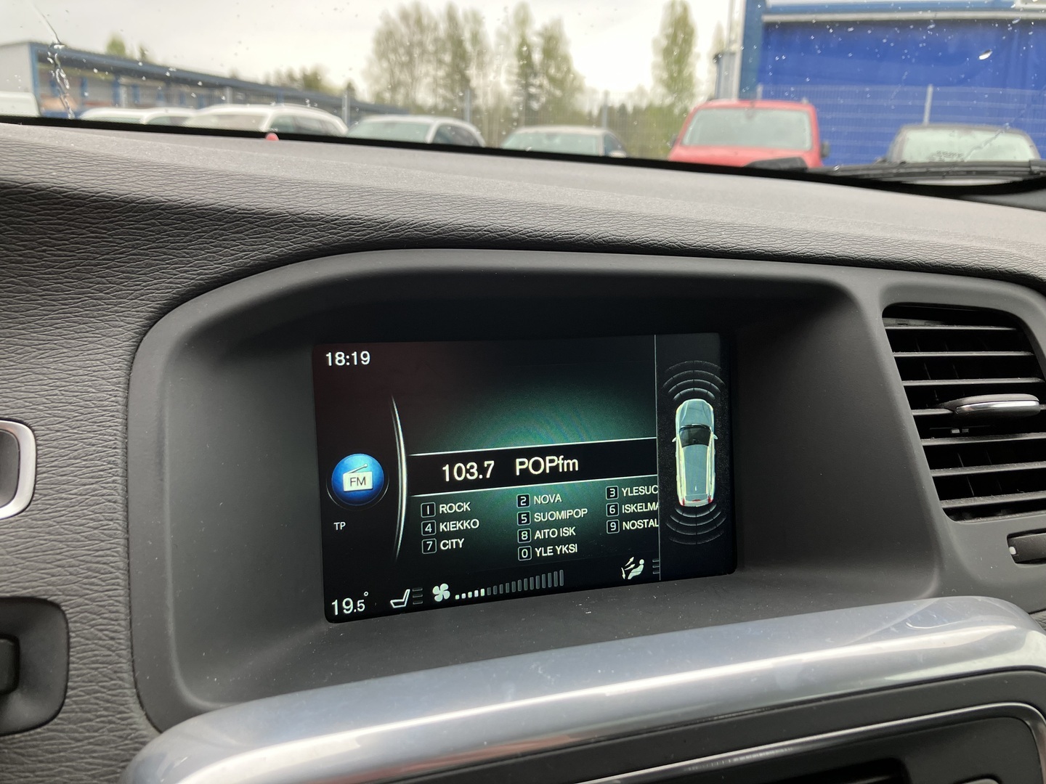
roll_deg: -1.9
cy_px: 392
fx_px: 846
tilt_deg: -12.9
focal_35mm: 28
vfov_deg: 49.7
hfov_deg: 63.4
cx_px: 523
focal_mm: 3.99
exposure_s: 1/121
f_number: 1.8
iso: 80
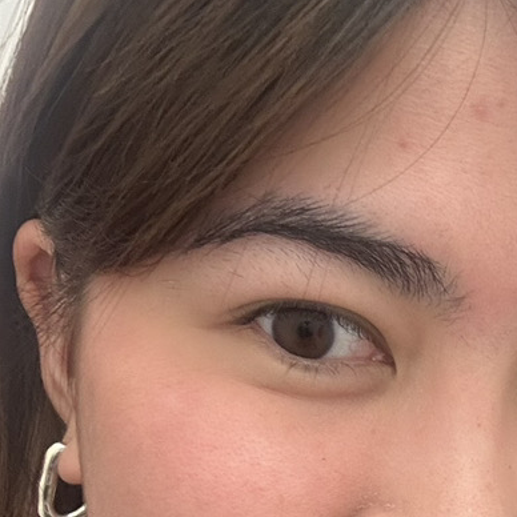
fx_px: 1386
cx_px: 385
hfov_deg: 21.0
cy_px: 666
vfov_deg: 19.5
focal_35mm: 82
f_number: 1.9
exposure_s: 1/60
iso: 80
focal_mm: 2.69
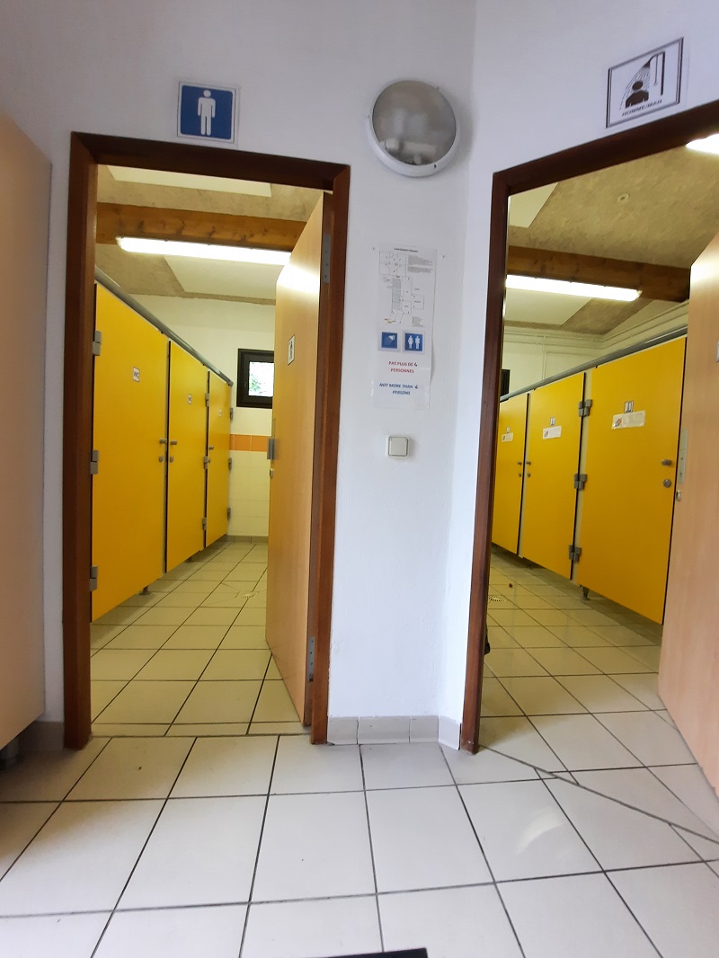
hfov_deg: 89.9
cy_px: 479
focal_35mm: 13
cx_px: 360
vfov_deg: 106.2
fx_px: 360
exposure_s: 1/50
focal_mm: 1.74
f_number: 2.2
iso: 160
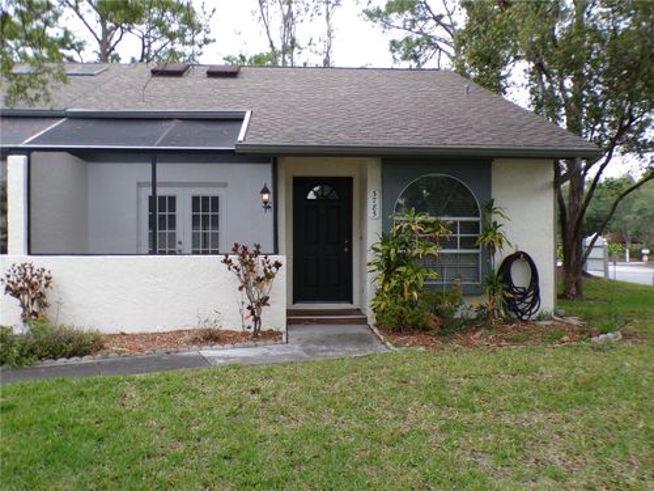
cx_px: 327
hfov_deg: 56.8
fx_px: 605
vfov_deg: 44.2
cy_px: 246
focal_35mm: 32
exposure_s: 1/220
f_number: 3.2
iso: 100
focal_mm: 5.8
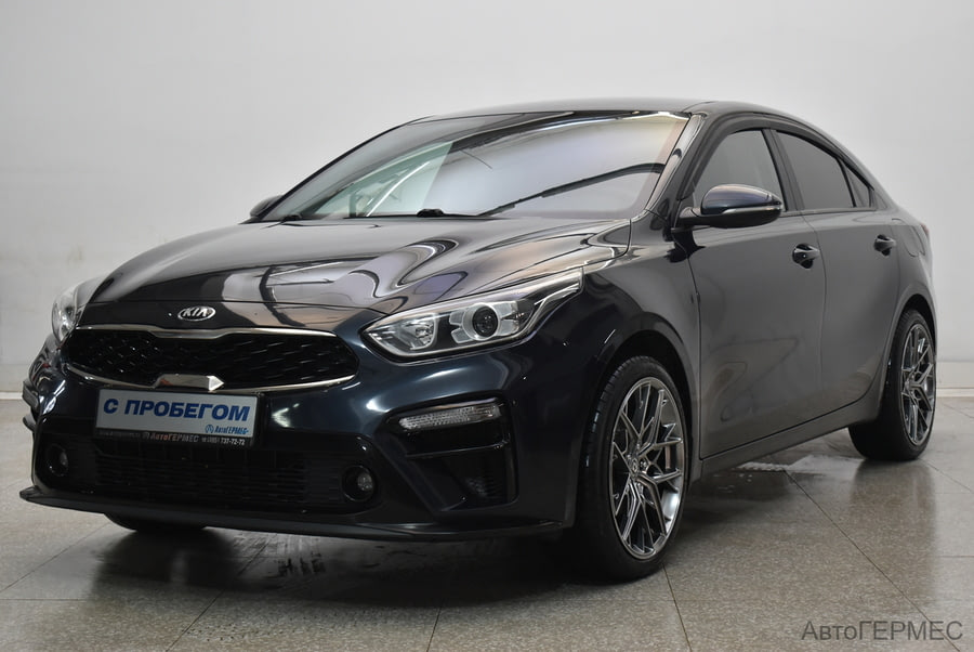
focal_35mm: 60
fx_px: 1625
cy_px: 326
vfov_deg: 22.7
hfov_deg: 33.4
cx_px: 487
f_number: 5
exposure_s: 1/60
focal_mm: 40
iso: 900
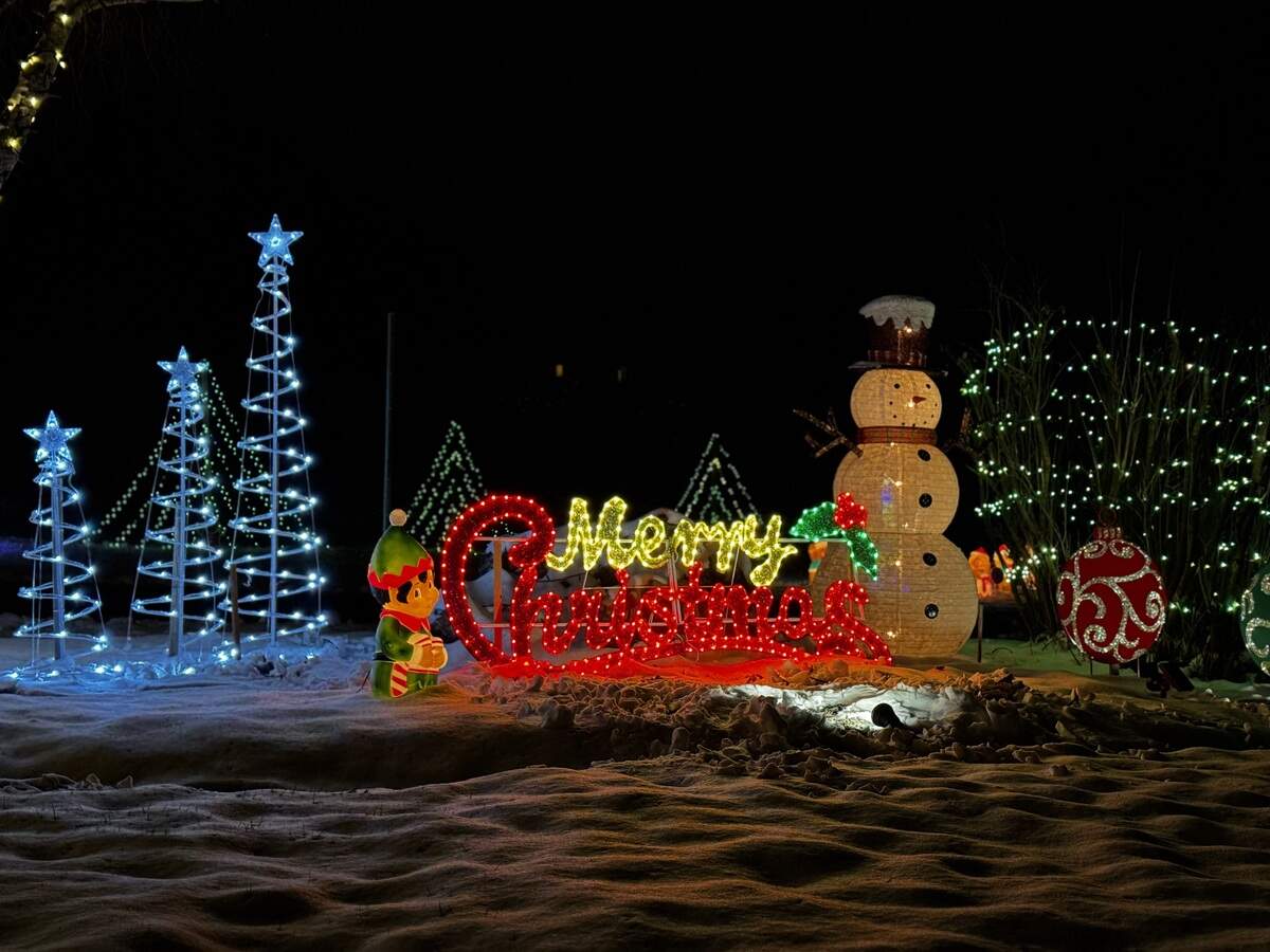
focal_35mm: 48
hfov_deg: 39.7
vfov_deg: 30.3
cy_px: 476
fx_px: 1761
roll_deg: +1.5
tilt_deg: -0.2
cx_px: 635
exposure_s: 1/40
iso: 200
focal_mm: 6.76
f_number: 1.78
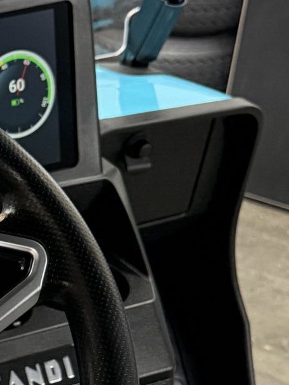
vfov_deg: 19.3
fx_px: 1124
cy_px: 301
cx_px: -231
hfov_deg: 13.2
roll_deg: +1.3
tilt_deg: -33.1
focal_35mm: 101
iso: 400
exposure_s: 1/60
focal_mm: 6.76
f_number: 1.78
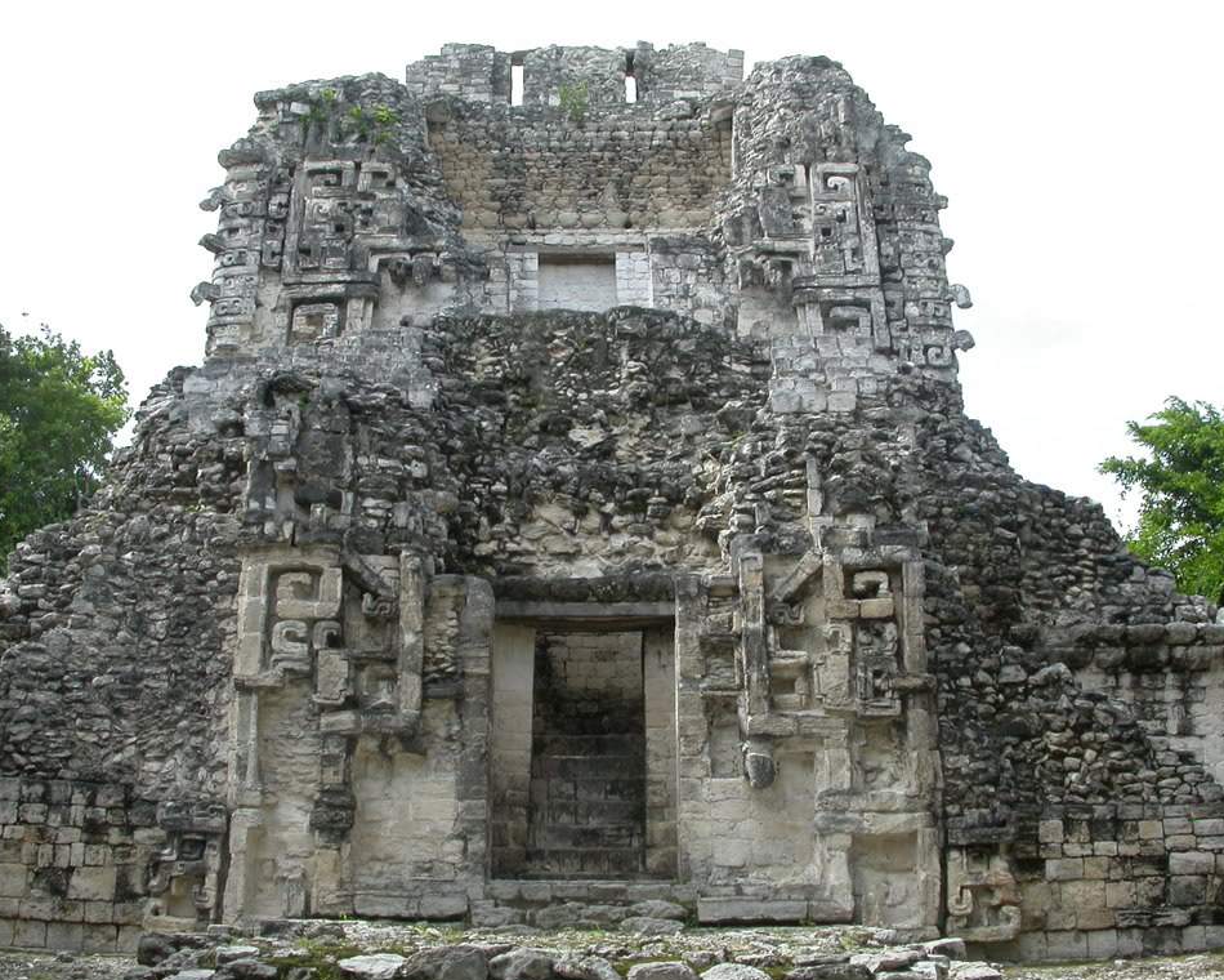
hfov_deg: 45.8
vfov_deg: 37.3
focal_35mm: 40
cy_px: 493
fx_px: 1449
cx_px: 608
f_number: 6
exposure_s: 1/202
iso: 100
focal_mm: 7.85
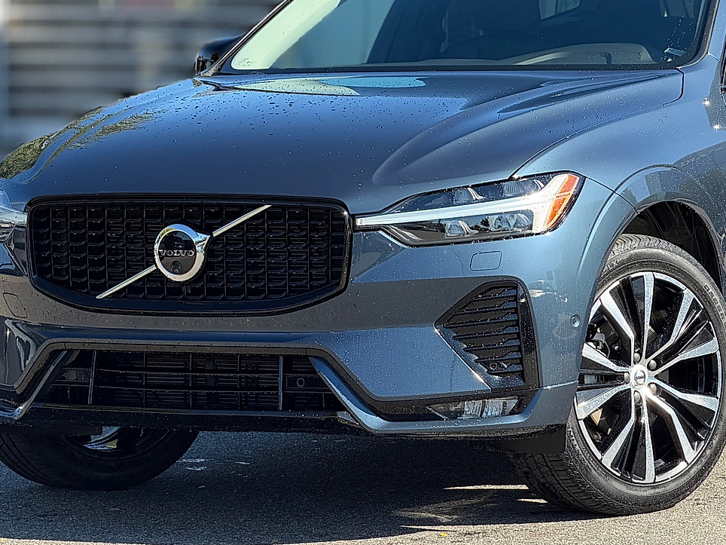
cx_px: 511
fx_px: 3482
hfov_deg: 11.9
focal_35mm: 166
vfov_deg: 8.9
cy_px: 219
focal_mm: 16.89
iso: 50
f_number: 2.8
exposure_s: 1/301
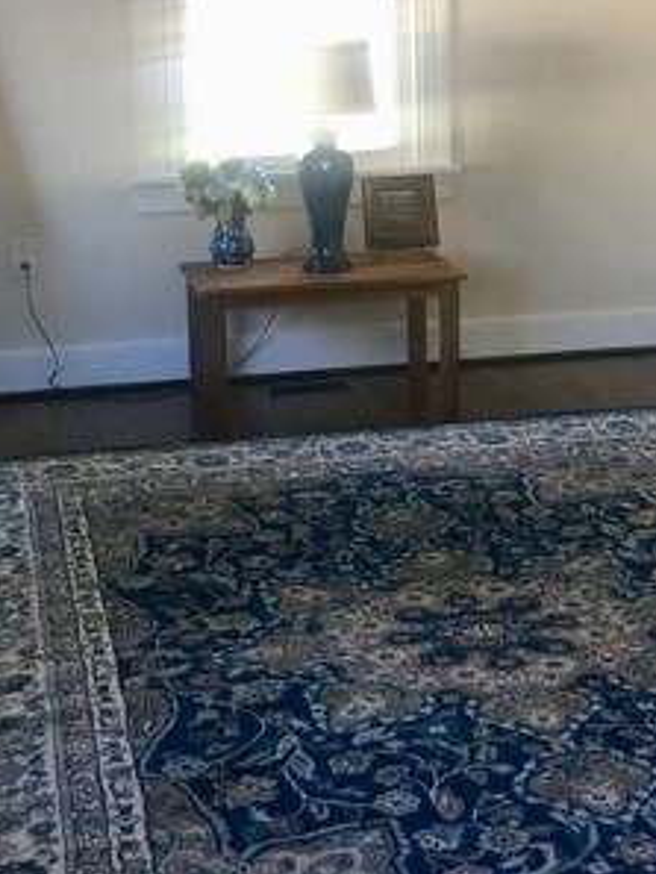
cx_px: 421
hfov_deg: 19.6
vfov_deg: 25.7
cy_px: 221
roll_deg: +2.5
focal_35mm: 75
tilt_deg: -7.9
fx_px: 1894
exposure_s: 1/30
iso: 80
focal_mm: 4.15
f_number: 2.2
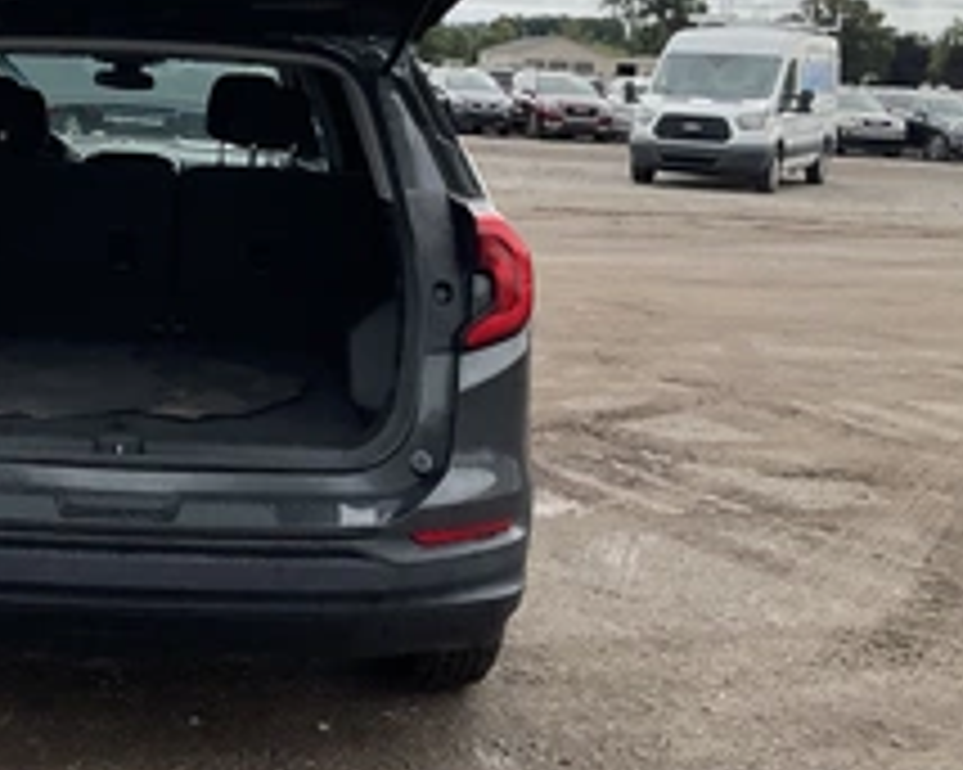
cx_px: 126
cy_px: 144
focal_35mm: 53
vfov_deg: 28.0
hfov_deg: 33.8
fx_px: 1510
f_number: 1.8
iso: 25
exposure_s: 1/1577
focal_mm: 3
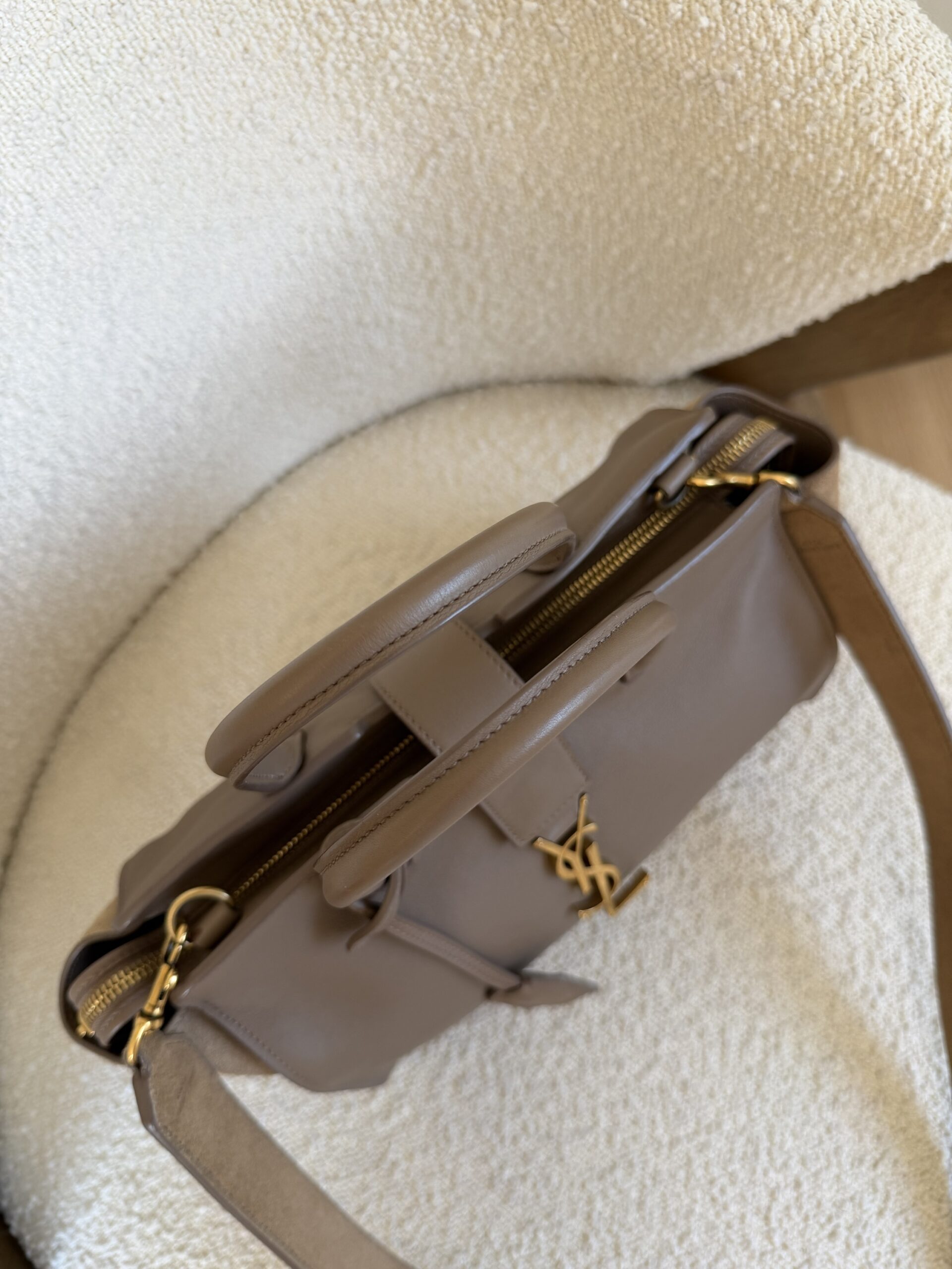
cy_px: 634
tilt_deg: -74.7
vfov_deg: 71.6
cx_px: 476
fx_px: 880
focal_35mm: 24
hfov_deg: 56.8
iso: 100
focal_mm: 6.76
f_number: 1.78
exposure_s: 1/121
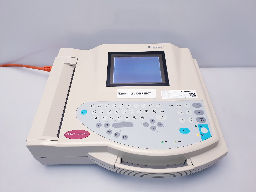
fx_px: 192
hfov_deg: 67.3
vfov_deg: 53.1
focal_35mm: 26
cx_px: 128
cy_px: 96
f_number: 2.4
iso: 100
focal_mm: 4.3
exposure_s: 1/100
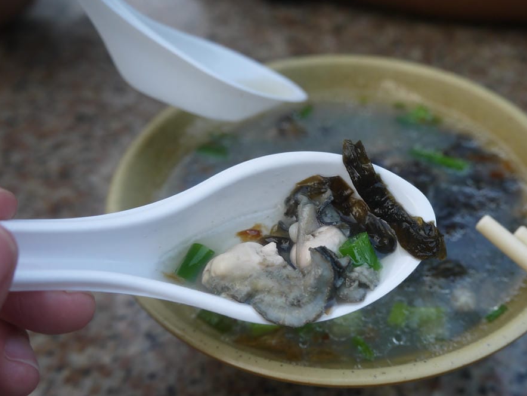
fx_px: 579
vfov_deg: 37.6
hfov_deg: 48.8
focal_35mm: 38
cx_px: 306
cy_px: 235
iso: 160
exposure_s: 1/125
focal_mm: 14
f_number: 3.5
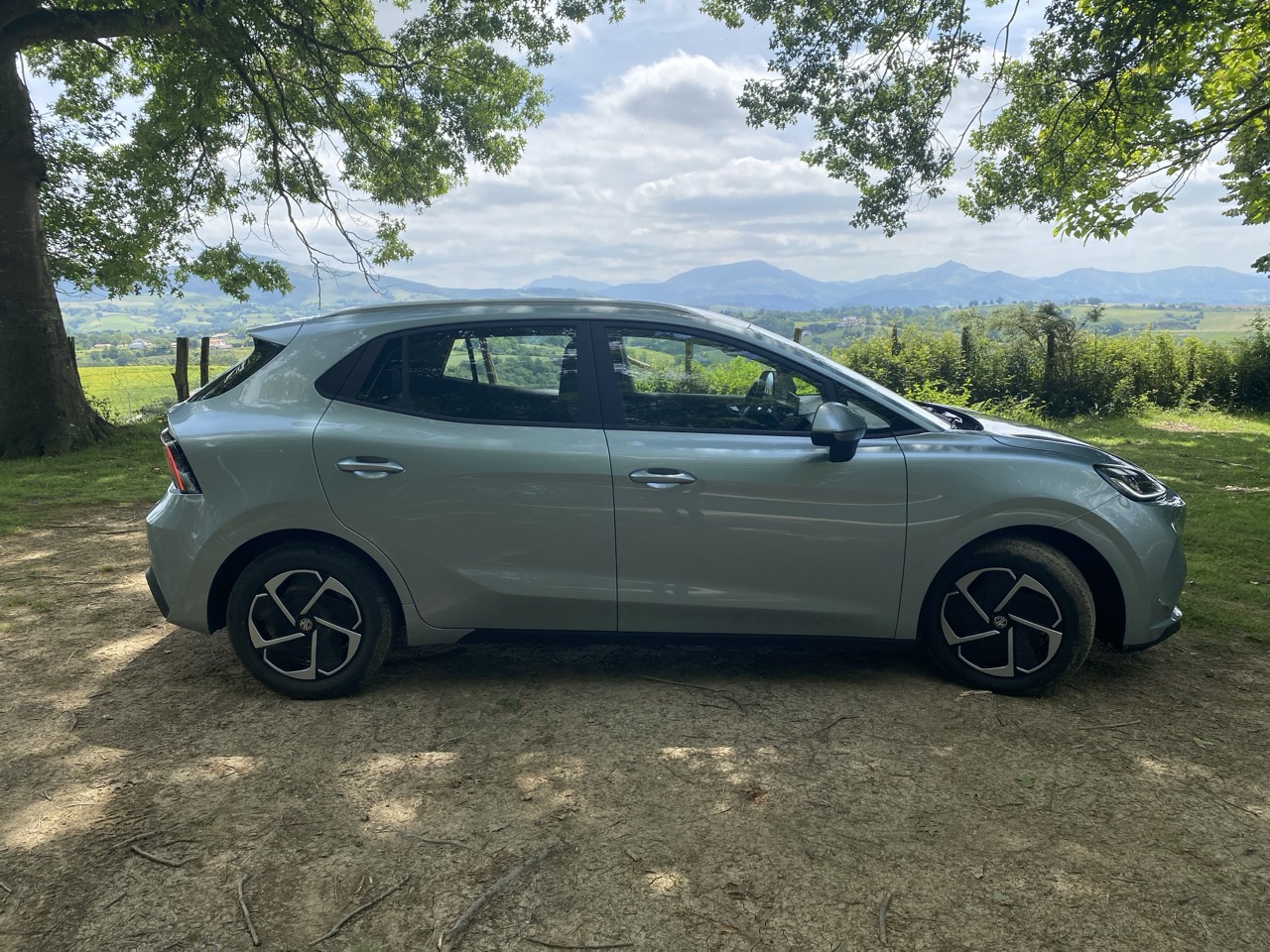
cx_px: 635
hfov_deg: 67.3
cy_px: 476
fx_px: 954
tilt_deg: -9.2
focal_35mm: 26
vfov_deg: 53.1
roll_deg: +1.5
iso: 32
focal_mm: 4.25
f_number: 1.8
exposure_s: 1/1727
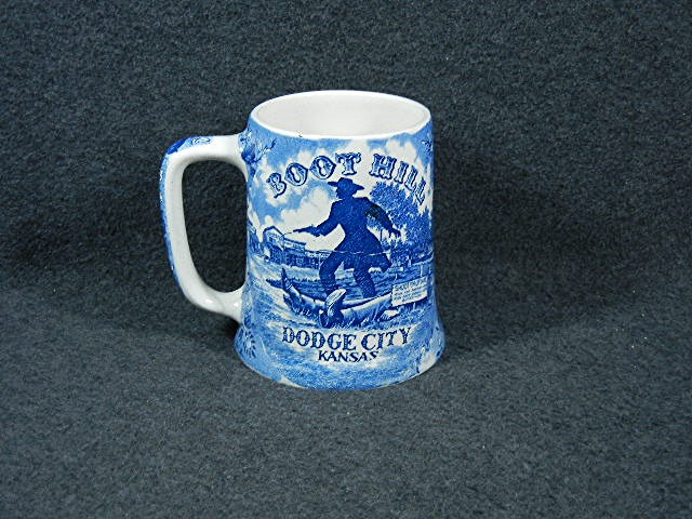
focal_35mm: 52
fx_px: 1040
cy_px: 260
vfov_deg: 28.0
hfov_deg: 36.8
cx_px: 346
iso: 400
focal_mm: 9.3
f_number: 3.9
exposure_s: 1/35.4
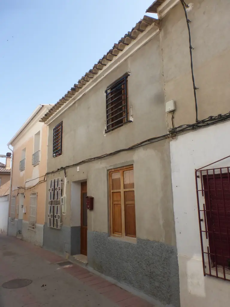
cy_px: 154
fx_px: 221
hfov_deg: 54.9
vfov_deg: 69.4
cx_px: 115
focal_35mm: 25
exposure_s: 1/500
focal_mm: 4.3
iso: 100
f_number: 4
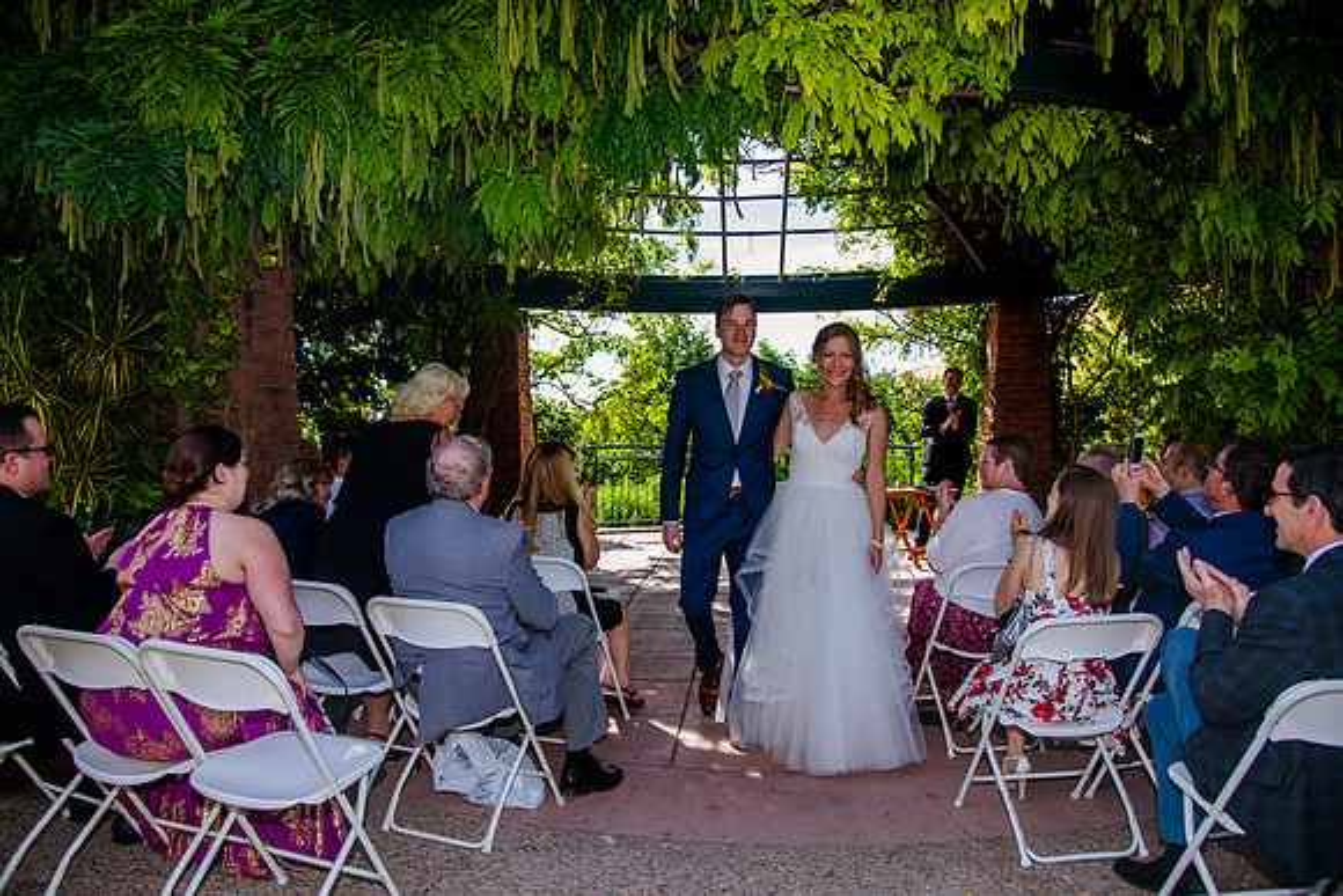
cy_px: 448
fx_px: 915
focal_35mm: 25
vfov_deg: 52.2
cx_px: 672
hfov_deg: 72.5
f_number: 4.5
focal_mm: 24
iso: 200
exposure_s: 1/250
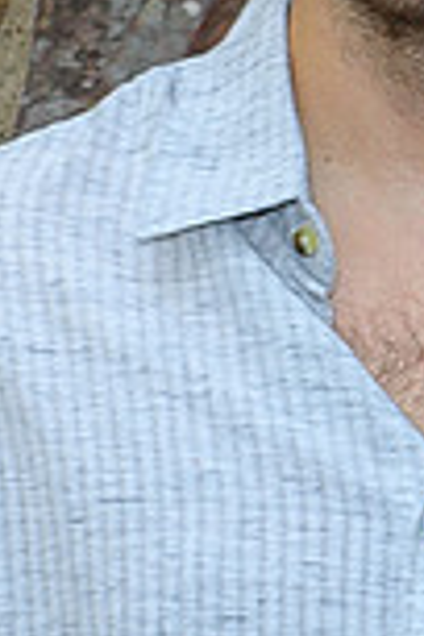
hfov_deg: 2.9
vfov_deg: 4.4
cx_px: 468
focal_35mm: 468
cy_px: 67
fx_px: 8267
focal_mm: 70
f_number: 5
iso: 200
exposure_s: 1/80
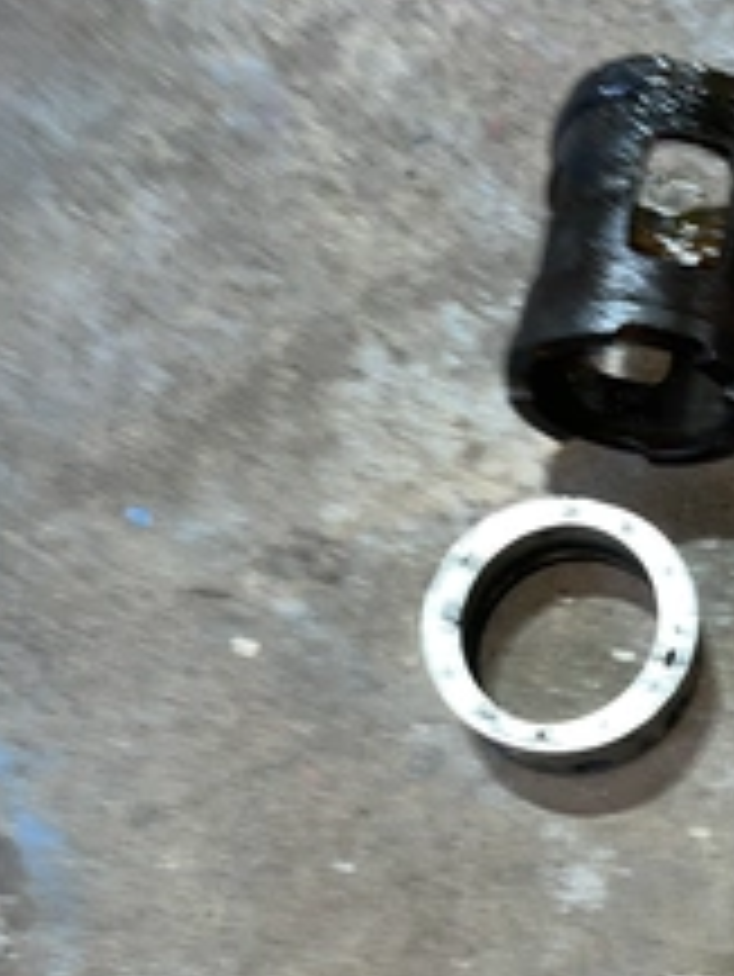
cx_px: 581
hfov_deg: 29.6
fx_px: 1356
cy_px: 688
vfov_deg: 38.9
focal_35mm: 48
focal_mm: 5.1
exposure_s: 1/25
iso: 50
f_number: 1.6
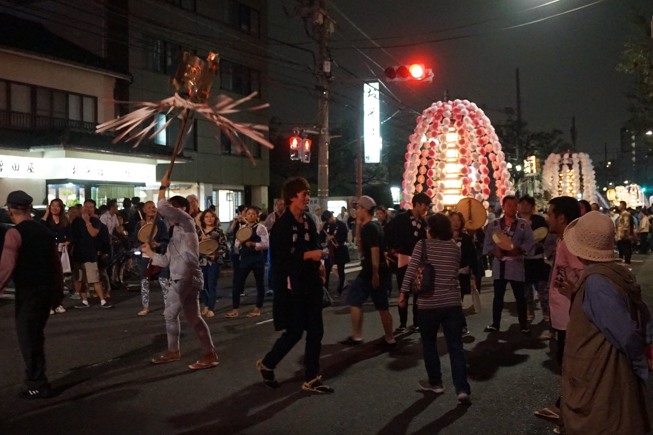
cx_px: 319
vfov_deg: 33.4
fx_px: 725
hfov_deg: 48.5
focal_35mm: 40
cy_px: 208
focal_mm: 25
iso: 6400
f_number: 4.5
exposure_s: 1/60
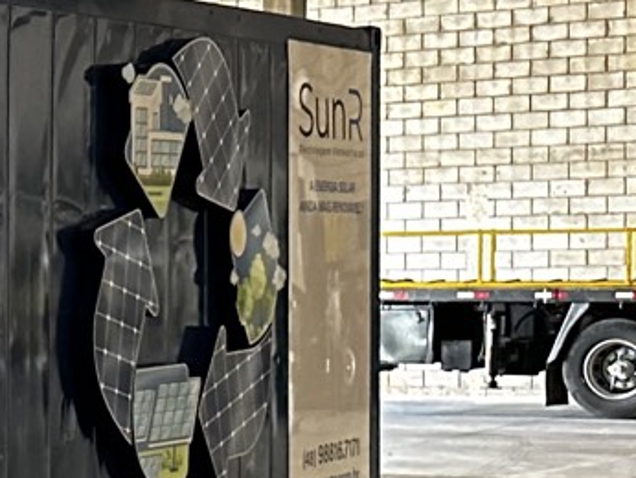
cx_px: -654
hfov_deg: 12.8
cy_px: 412
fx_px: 2445
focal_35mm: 133
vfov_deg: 11.1
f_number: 1.78
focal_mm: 6.86
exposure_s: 1/60
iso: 500
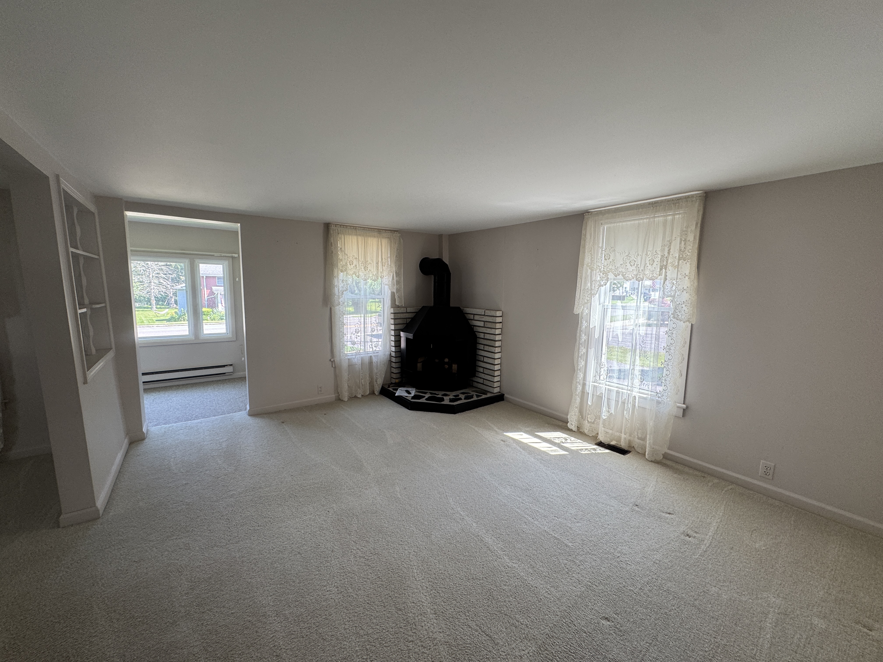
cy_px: 331
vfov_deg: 85.7
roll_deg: -1.1
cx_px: 442
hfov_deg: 102.1
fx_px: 357
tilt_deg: -4.9
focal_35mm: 14
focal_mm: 2.22
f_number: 2.2
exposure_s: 1/120
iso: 80
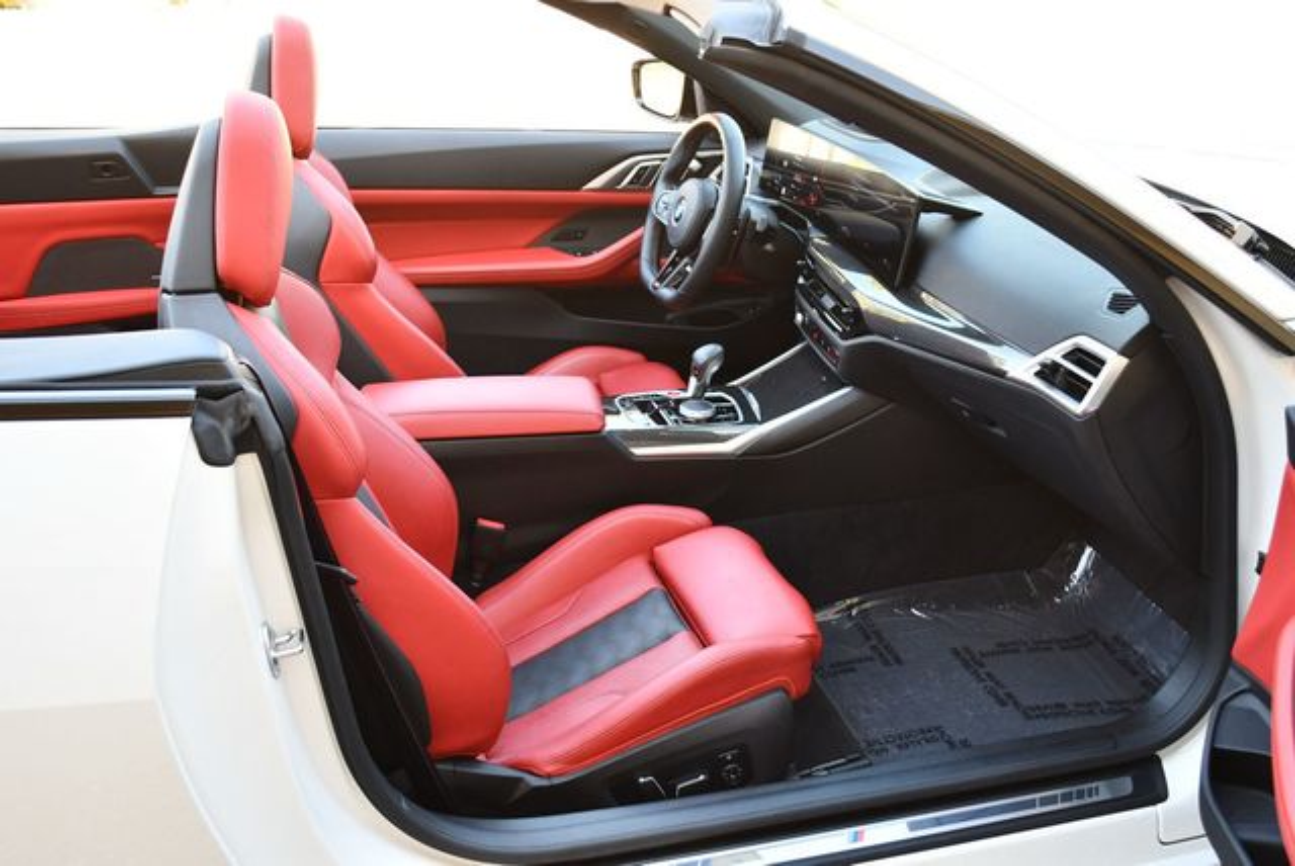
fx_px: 1296
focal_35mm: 36
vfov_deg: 36.9
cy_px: 433
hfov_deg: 53.1
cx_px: 648
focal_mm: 18
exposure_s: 1/250
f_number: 3.5
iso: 720
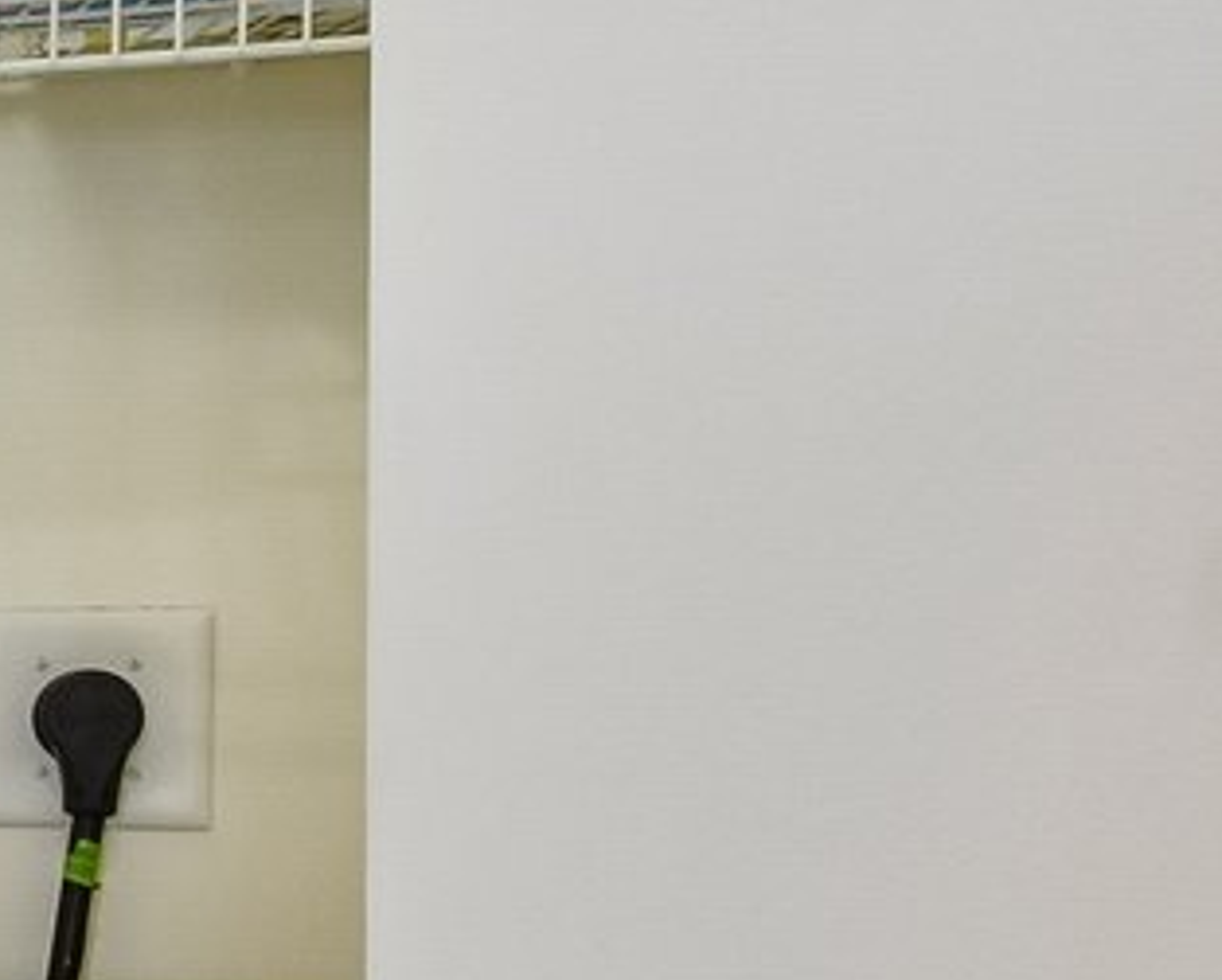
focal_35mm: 92
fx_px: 3330
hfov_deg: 13.1
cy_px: 693
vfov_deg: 16.7
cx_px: -1987
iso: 400
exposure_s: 1/50
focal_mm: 10
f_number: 8
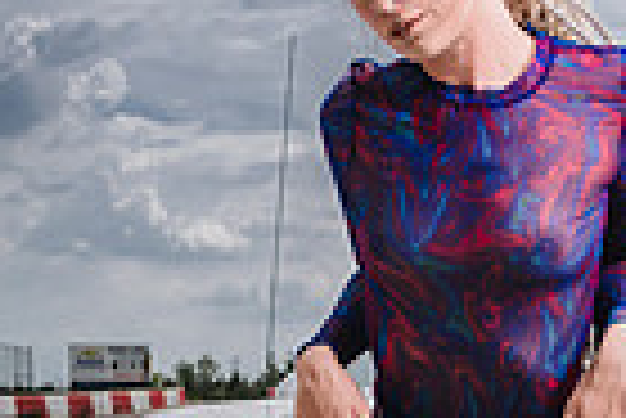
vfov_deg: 13.4
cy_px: 470
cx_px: 32
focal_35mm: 100
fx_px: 1741
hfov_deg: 19.9
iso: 40
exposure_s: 1/250
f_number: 5
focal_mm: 24
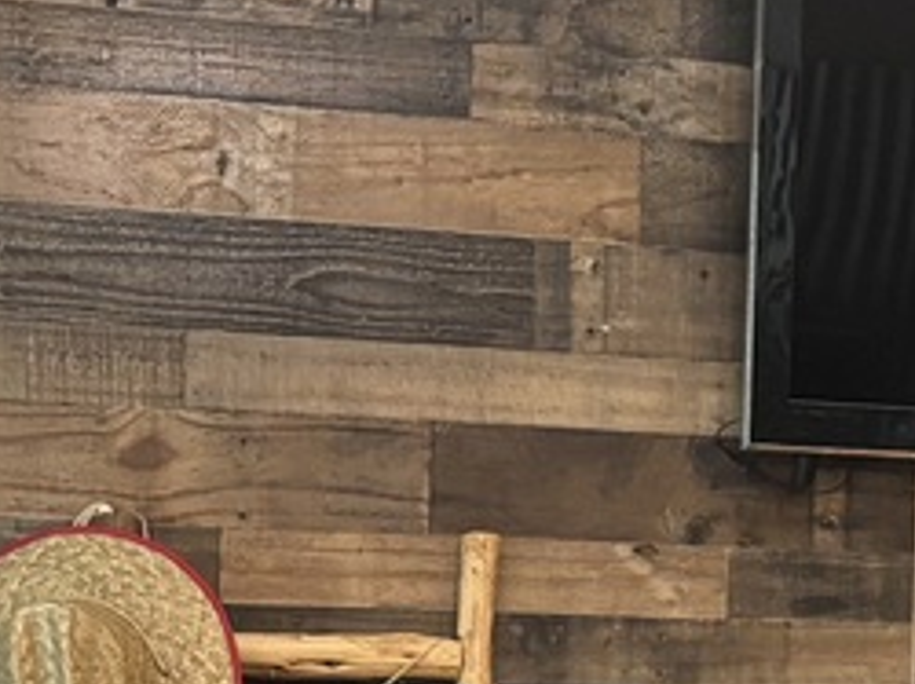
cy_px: 699
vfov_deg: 9.8
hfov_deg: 11.9
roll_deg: -2.2
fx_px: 3961
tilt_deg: -1.9
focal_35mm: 150
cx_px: 1746
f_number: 1.6
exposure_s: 1/60
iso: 250
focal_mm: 5.96
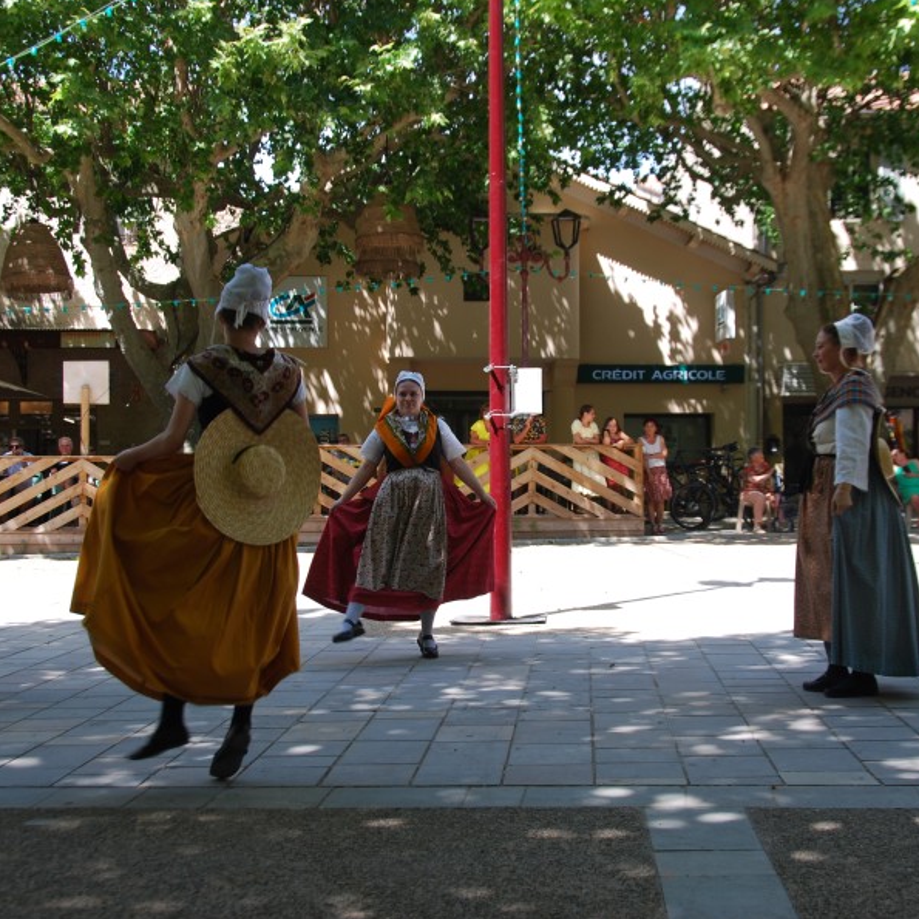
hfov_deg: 34.0
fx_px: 1502
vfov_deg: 34.0
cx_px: 466
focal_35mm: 50
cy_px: 462
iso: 100
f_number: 5.6
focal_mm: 26
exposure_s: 1/125
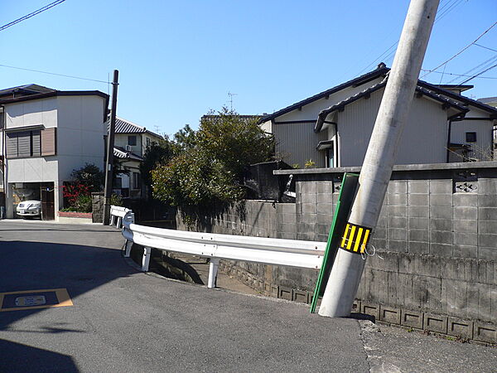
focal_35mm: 35
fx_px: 503
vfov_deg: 40.7
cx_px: 248
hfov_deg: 52.6
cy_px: 186
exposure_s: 1/400
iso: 100
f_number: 5.6
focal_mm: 5.8
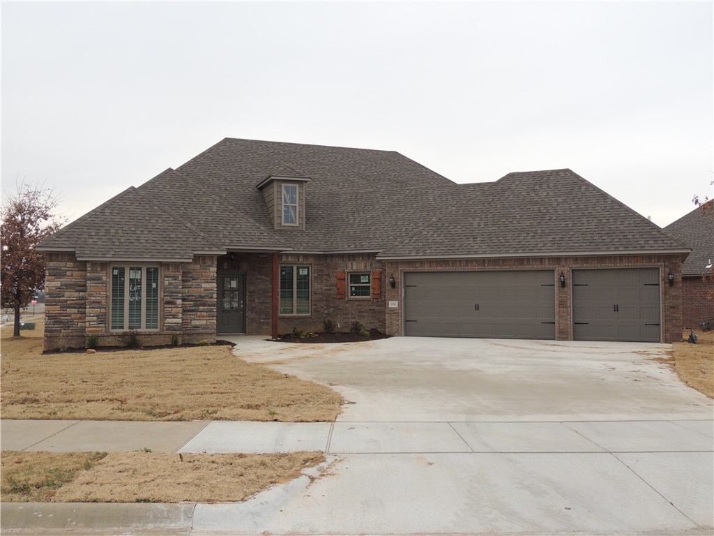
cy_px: 268
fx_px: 681
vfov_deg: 42.9
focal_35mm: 33
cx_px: 357
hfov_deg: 55.4
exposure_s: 1/160
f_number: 3.2
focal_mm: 5.8
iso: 100
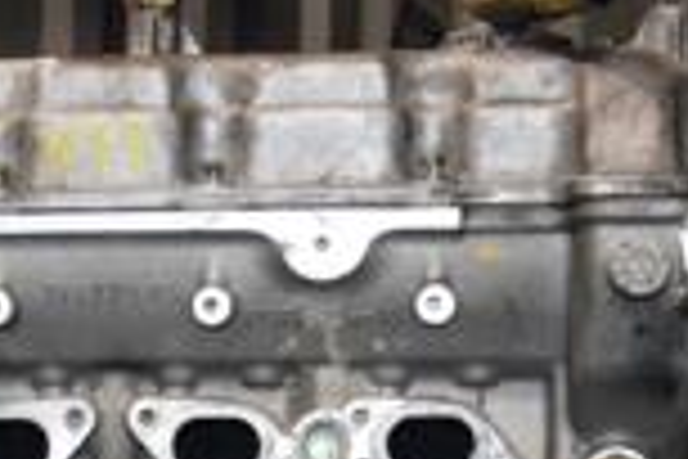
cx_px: 49
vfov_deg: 10.2
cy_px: 711
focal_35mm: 129
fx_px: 2465
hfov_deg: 15.7
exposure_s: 1/60
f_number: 5
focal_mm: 22
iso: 800
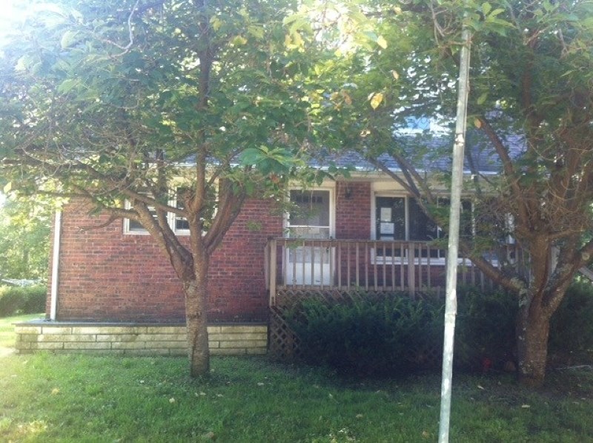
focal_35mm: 35
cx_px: 296
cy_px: 222
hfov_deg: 52.7
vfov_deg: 40.6
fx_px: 599
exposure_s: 1/40
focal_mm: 3.85
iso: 80
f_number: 2.8
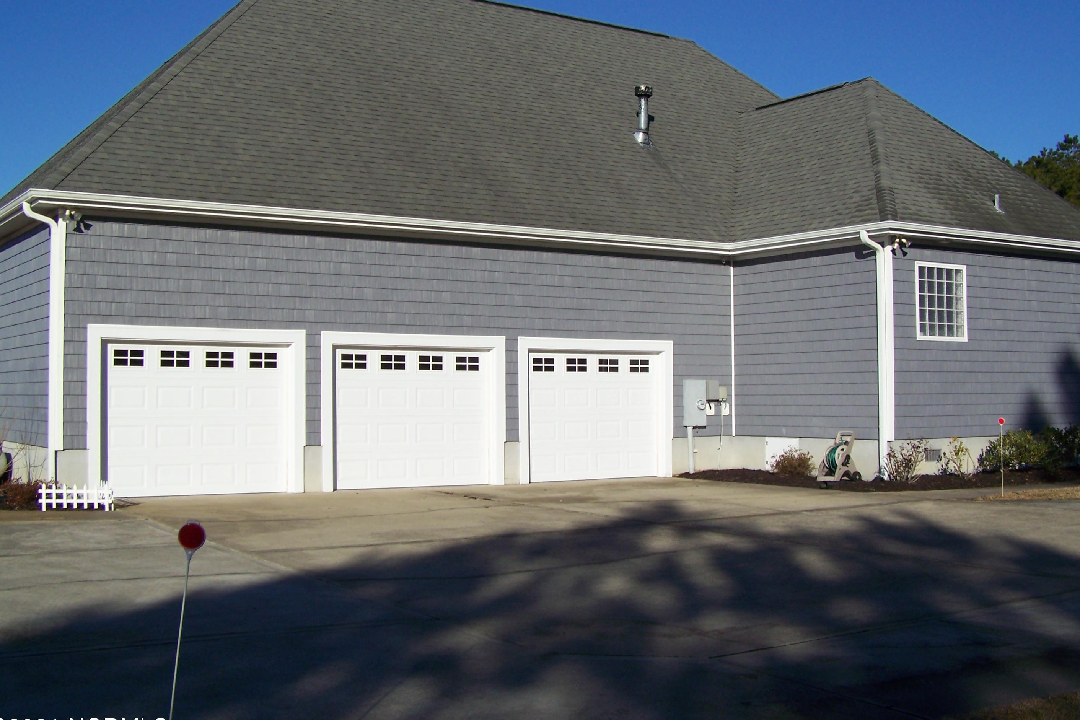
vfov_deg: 31.9
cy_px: 335
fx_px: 1260
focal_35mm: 42
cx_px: 562
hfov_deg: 46.4
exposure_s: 1/1000
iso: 64
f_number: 4
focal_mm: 6.3
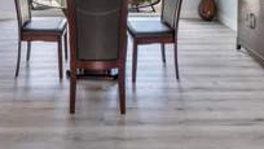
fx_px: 259
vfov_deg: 26.1
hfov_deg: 53.3
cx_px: 96
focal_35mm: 37
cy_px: -56
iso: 160
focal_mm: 10
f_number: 11
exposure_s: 1/10
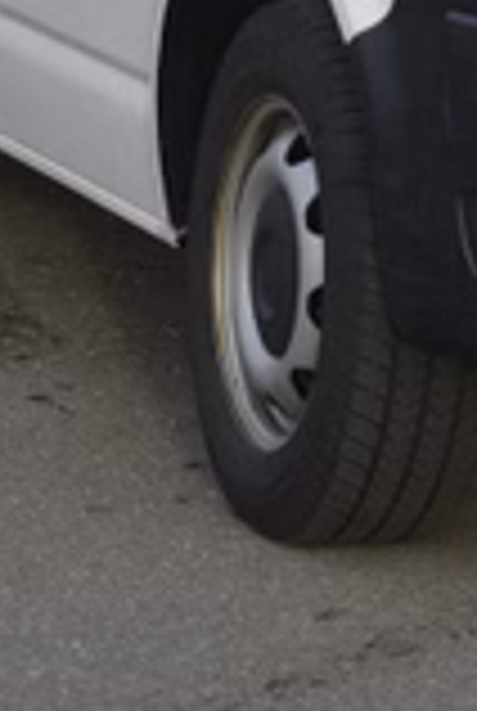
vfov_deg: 6.5
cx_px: 657
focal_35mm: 315
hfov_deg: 4.4
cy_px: -90
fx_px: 6233
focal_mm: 52
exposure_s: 1/125
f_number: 5.6
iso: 100
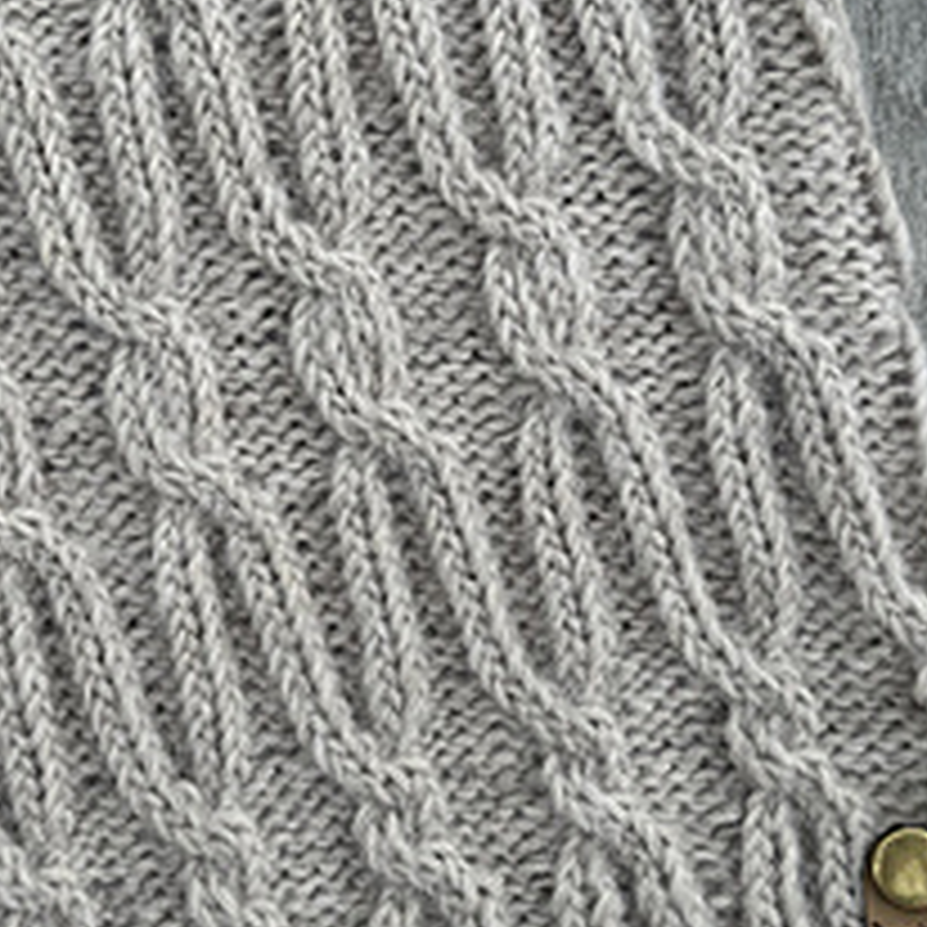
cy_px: 360
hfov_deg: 25.9
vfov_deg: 26.0
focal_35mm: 66
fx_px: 2000
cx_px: 302
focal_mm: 6.76
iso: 80
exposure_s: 1/1379
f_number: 1.78
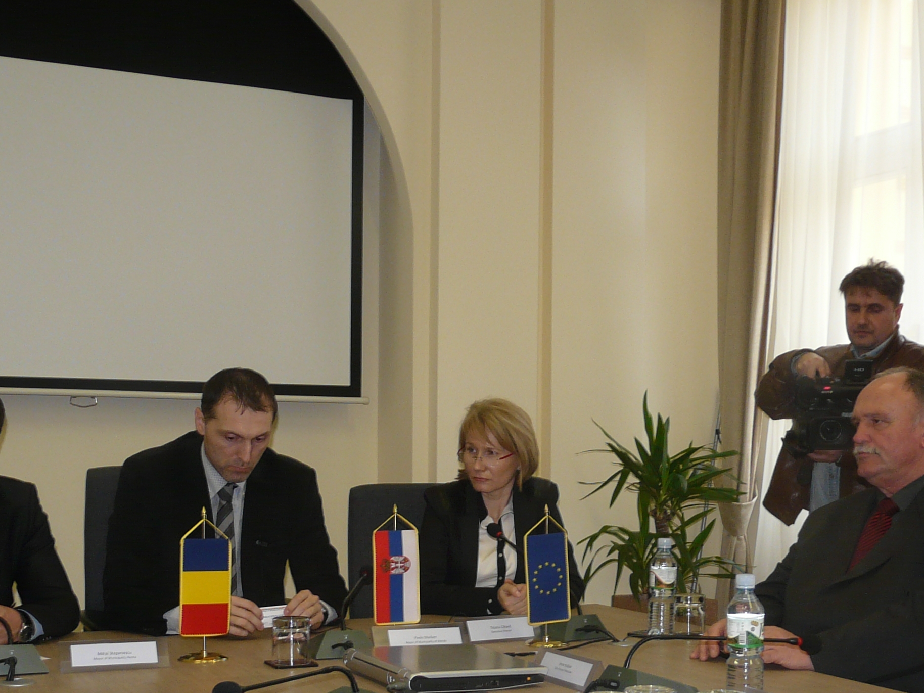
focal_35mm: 50
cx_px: 491
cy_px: 543
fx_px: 1335
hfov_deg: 38.2
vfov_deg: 28.5
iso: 100
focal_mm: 4.6
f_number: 2.8
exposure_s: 1/30
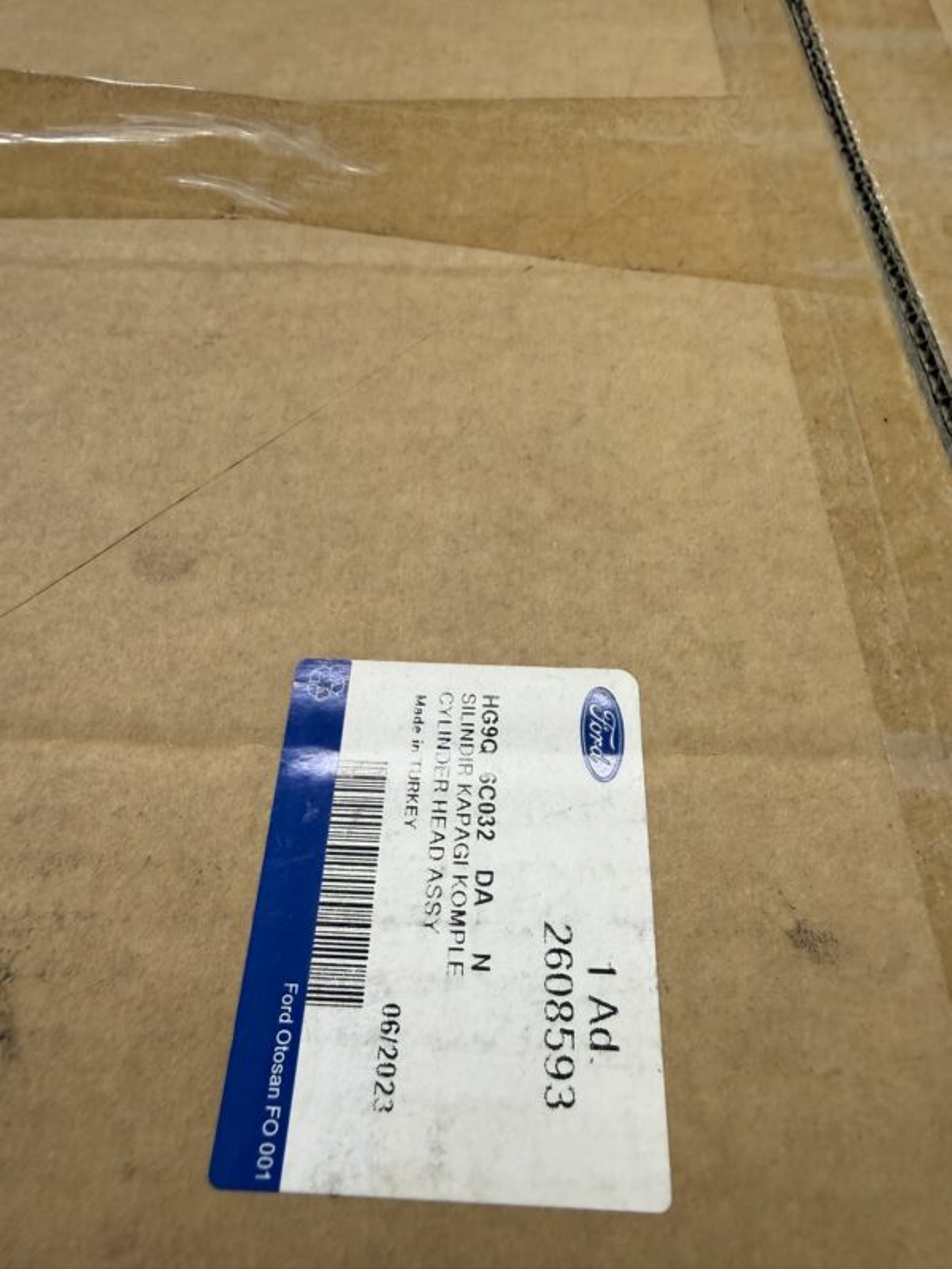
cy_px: 634
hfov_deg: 56.8
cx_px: 476
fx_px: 880
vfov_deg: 71.6
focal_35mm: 24
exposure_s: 1/100
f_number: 2.2
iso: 160
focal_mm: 2.22
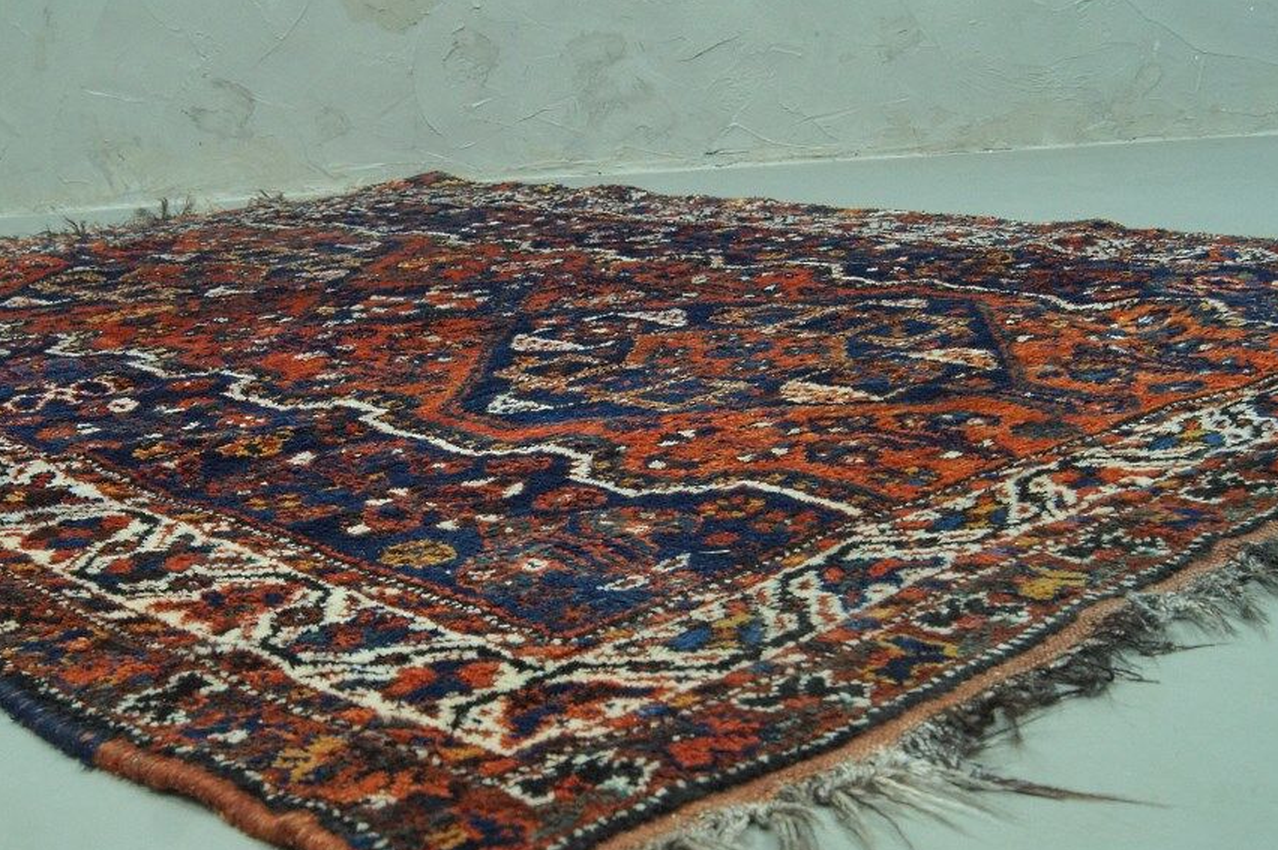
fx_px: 1561
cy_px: 522
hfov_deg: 44.3
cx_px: 502
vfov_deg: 30.4
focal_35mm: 44
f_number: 8
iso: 800
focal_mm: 20
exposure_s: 1/15
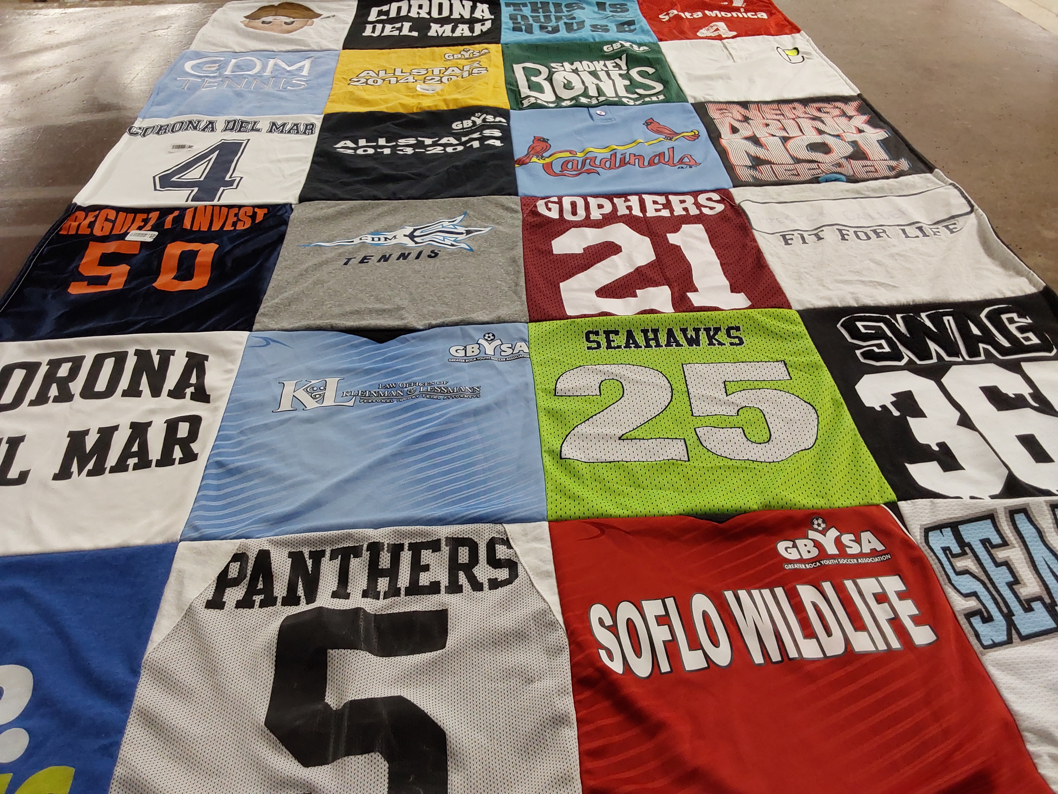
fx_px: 856
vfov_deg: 49.7
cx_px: 529
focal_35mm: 28
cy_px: 397
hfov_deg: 63.4
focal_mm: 2.91
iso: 100
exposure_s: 1/60
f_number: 1.9
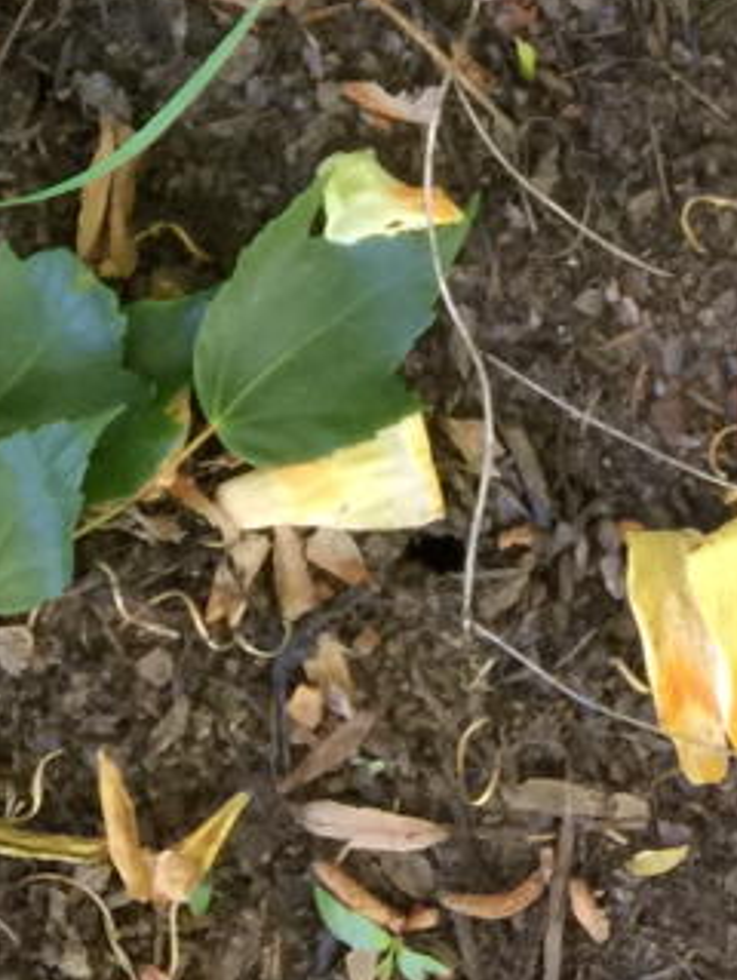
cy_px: -896
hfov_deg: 12.2
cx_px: 172
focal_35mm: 121
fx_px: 3428
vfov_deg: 14.0
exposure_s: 1/15
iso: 50
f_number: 2.2
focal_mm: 4.15
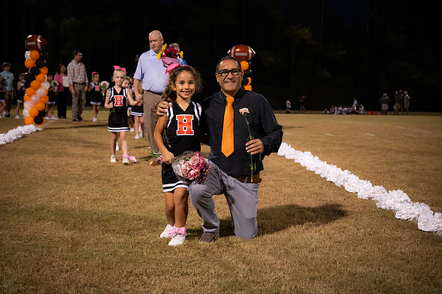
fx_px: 650
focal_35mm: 53
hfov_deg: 37.5
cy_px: 147
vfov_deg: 25.5
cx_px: 221
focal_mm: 53
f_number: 4
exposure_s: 1/250
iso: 3200
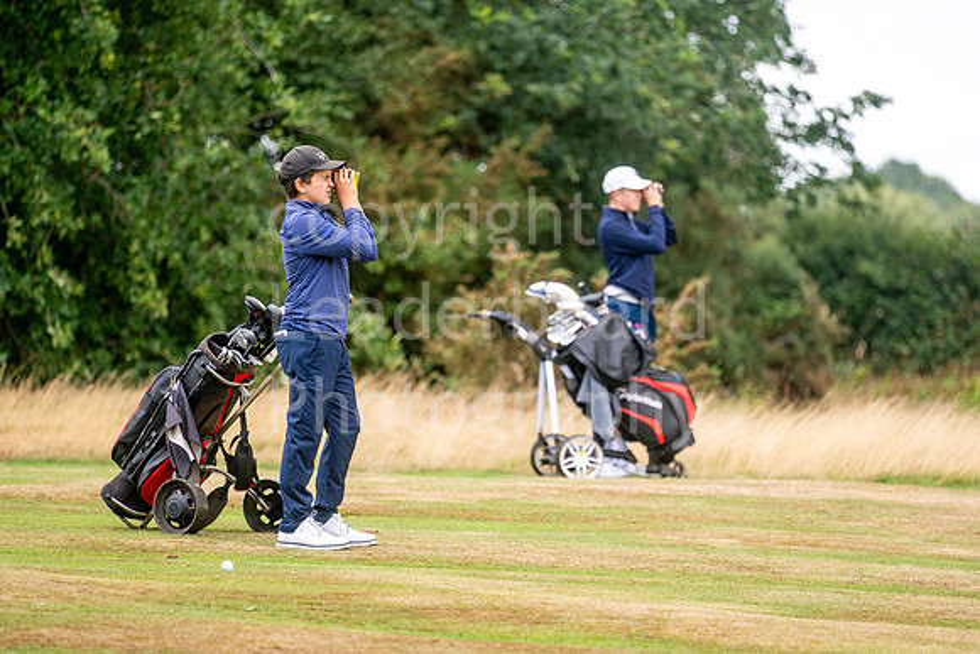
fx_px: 8168
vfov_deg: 4.6
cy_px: 327
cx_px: 490
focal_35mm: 300
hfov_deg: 6.9
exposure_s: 1/640
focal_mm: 300
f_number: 4
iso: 320
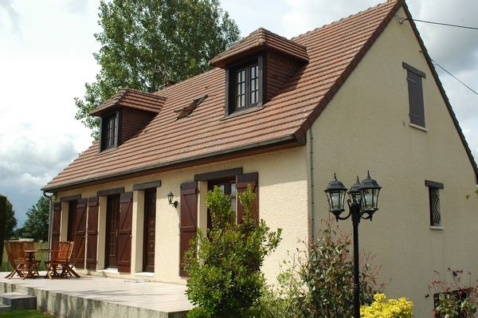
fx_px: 478
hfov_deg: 53.2
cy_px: 159
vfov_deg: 36.8
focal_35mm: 36
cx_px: 239
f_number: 10
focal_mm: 24
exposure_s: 1/320
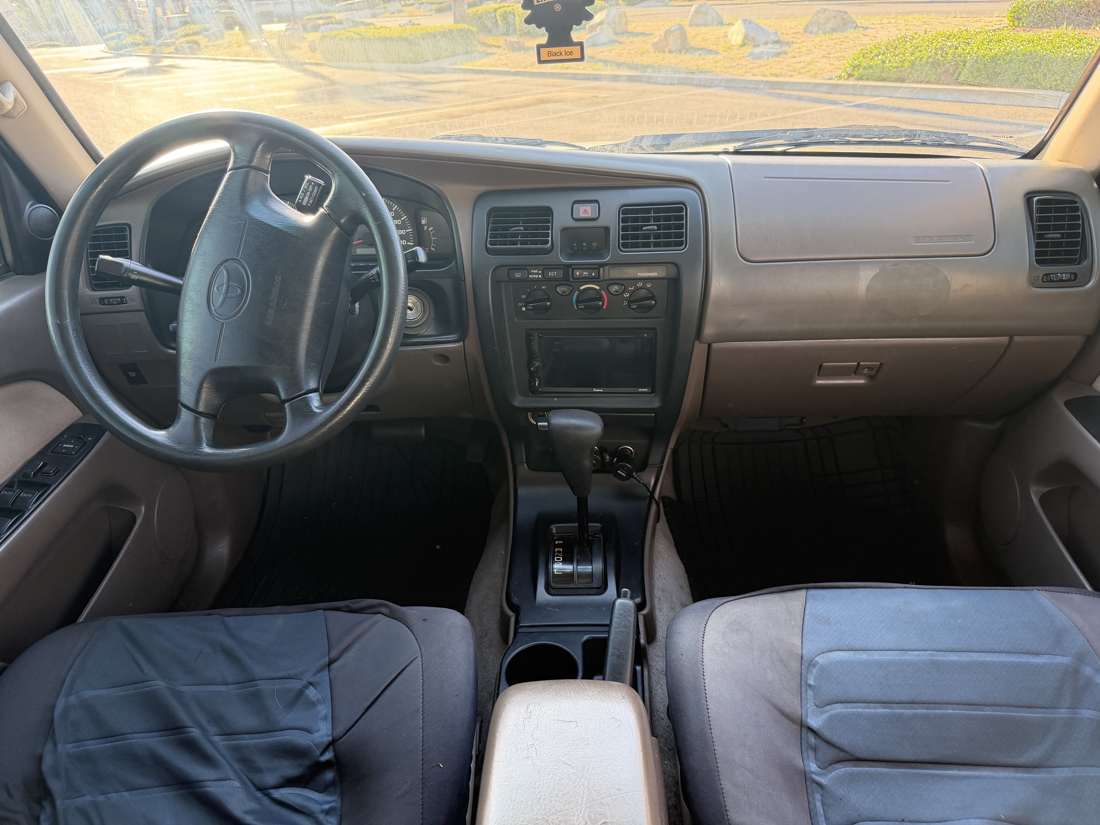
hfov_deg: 71.6
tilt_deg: -27.0
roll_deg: +3.2
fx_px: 763
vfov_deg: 56.8
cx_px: 550
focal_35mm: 24
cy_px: 412
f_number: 1.78
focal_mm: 6.76
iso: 200
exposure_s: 1/161
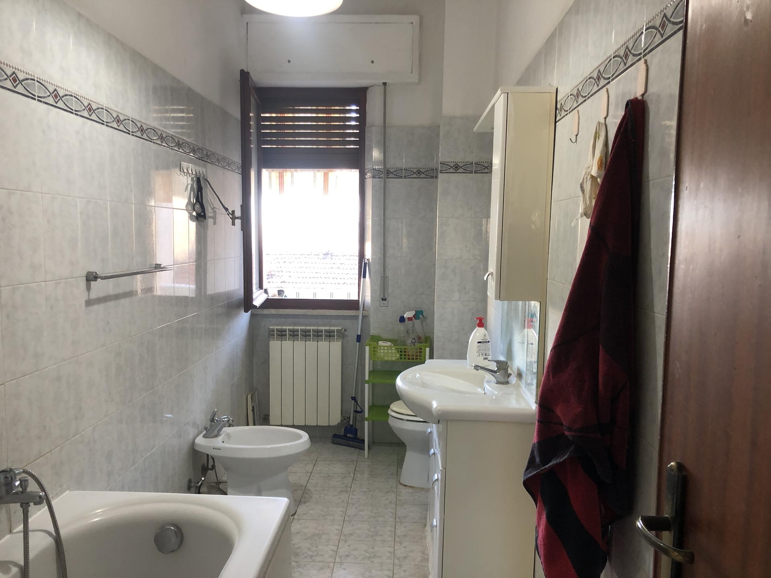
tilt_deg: -6.3
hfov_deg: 63.4
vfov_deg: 49.7
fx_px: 624
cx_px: 386
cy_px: 289
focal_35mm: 28
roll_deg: -1.1
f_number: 1.8
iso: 40
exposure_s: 1/17
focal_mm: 4
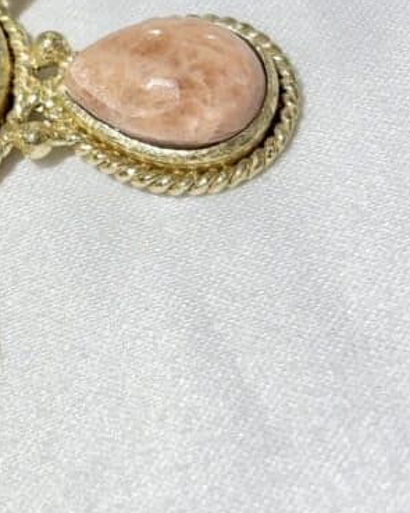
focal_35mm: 141
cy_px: 152
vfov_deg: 13.6
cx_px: -47
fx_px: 2140
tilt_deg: -34.5
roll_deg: +9.0
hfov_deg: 10.8
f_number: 1.6
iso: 32
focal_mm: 5.96
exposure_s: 1/318
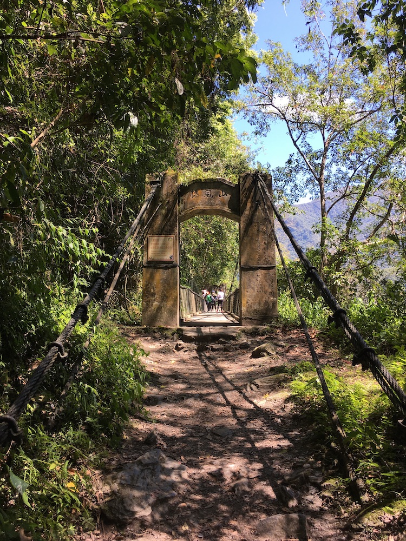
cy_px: 270
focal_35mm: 29
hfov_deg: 48.2
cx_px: 203
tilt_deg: +3.9
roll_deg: +0.8
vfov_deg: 61.7
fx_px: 454
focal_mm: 4.15
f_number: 2.2
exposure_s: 1/260
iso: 25
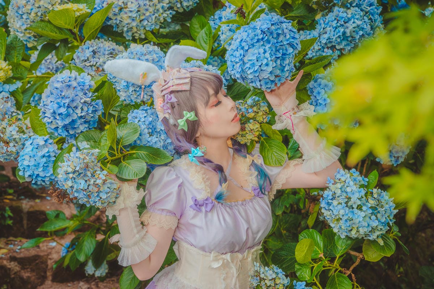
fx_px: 603
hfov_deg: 39.6
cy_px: 144
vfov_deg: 27.0
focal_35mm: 50
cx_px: 217
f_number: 5.6
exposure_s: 1/200
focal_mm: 50
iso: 250
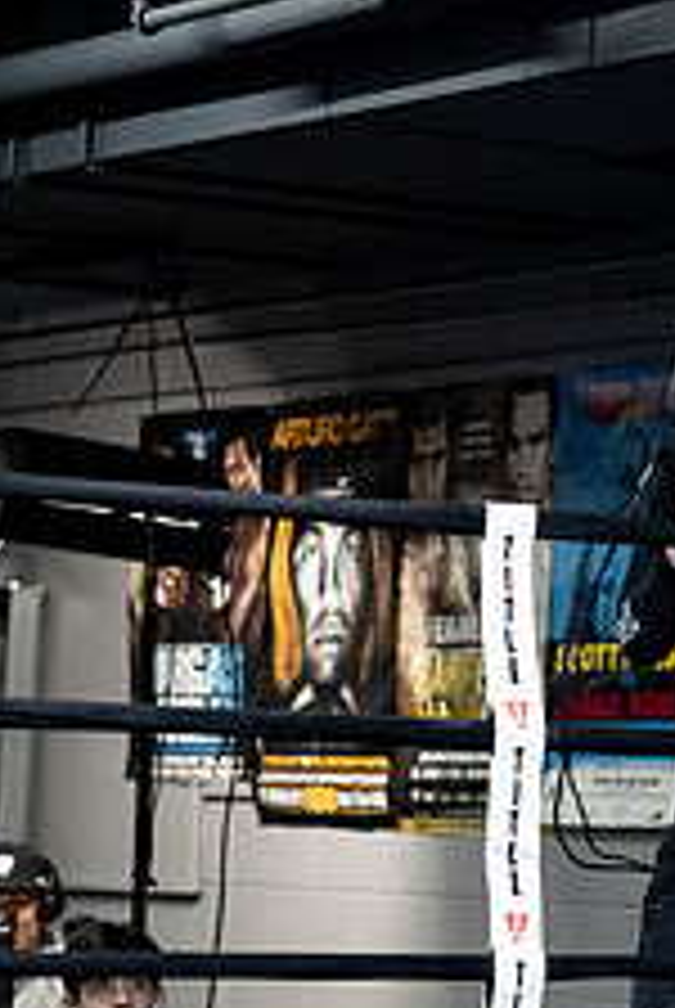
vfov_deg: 11.3
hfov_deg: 7.4
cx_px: 1138
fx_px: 5075
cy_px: 722
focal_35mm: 181
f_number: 2.8
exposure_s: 1/1000
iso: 8000
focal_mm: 70
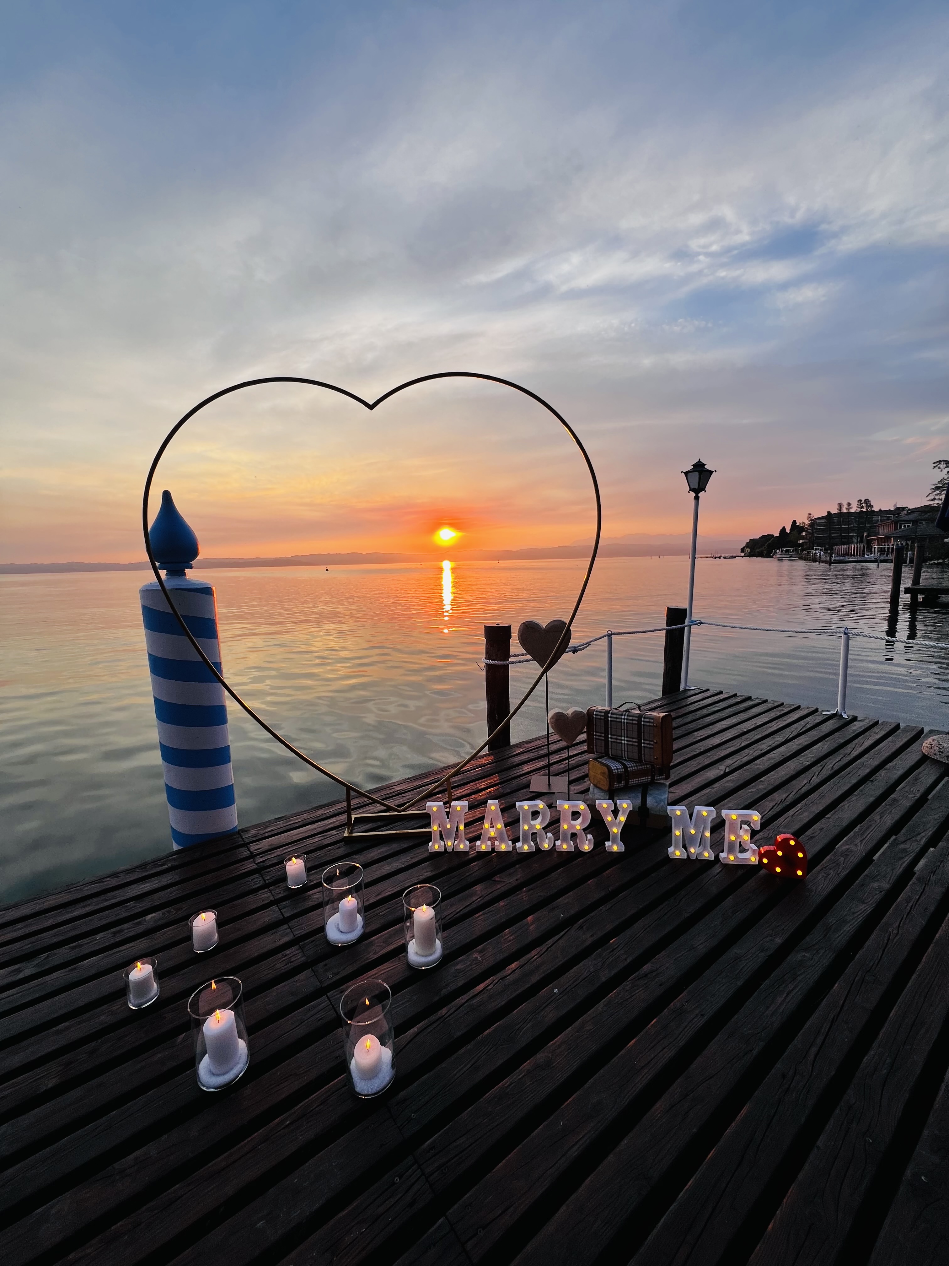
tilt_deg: -7.4
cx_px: 474
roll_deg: +1.3
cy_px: 633
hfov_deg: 89.9
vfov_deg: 106.2
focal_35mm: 13
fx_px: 475
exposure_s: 1/436
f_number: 1.8
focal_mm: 1.57
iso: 32
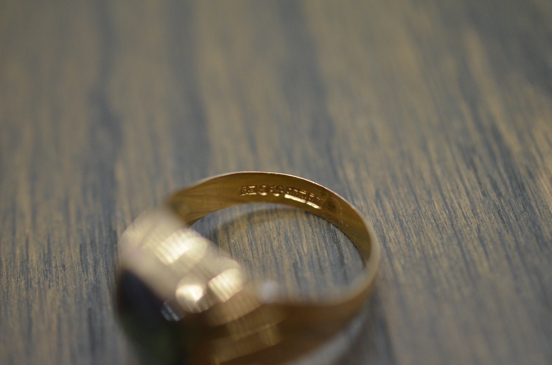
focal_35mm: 60
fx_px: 918
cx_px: 276
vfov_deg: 22.5
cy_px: 182
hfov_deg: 33.5
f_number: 4
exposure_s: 1/2500
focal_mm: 40
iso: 2500
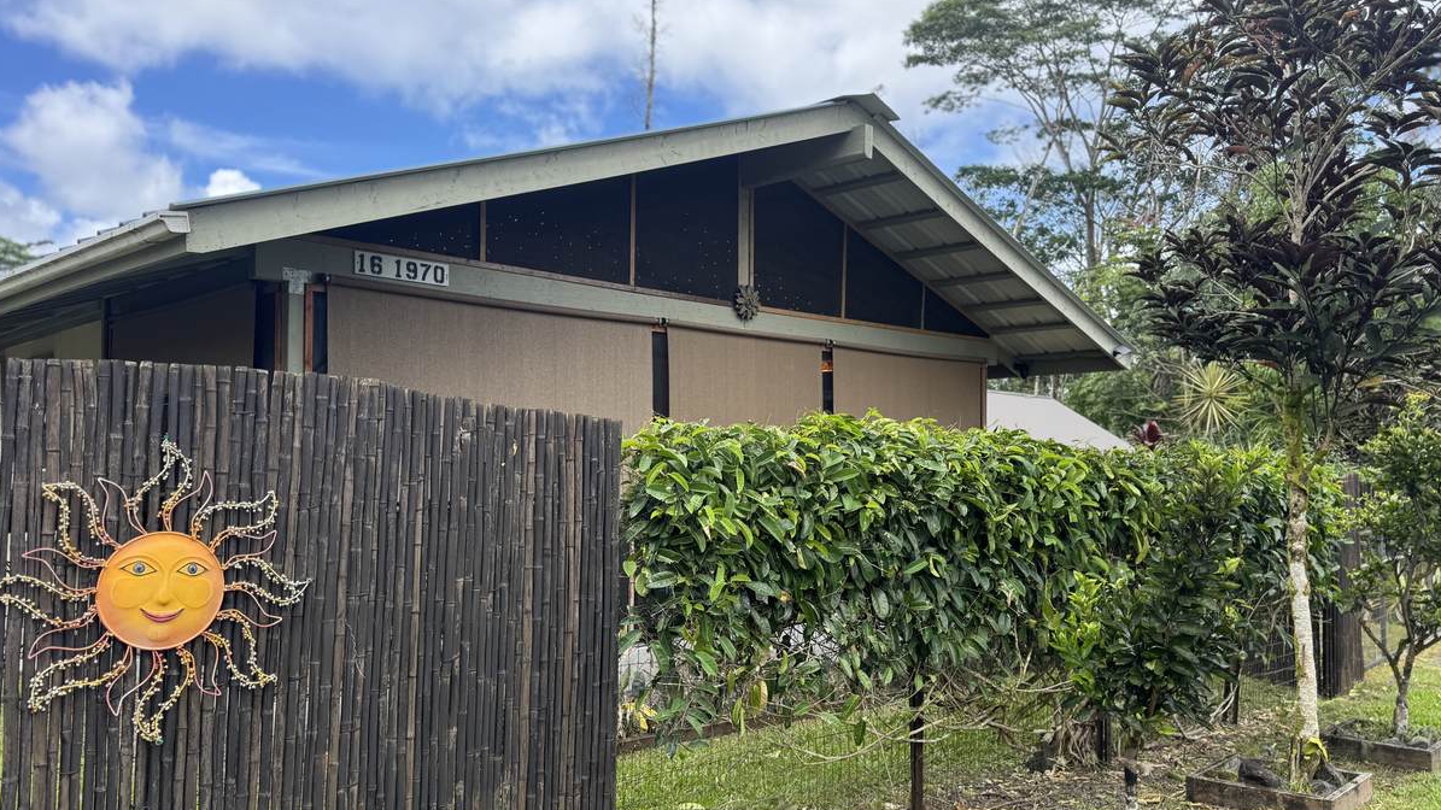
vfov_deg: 41.4
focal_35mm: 28
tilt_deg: +0.1
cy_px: 454
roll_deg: +1.8
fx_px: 1070
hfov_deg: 67.9
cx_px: 756
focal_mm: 6.76
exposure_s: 1/1010
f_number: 1.78
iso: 80
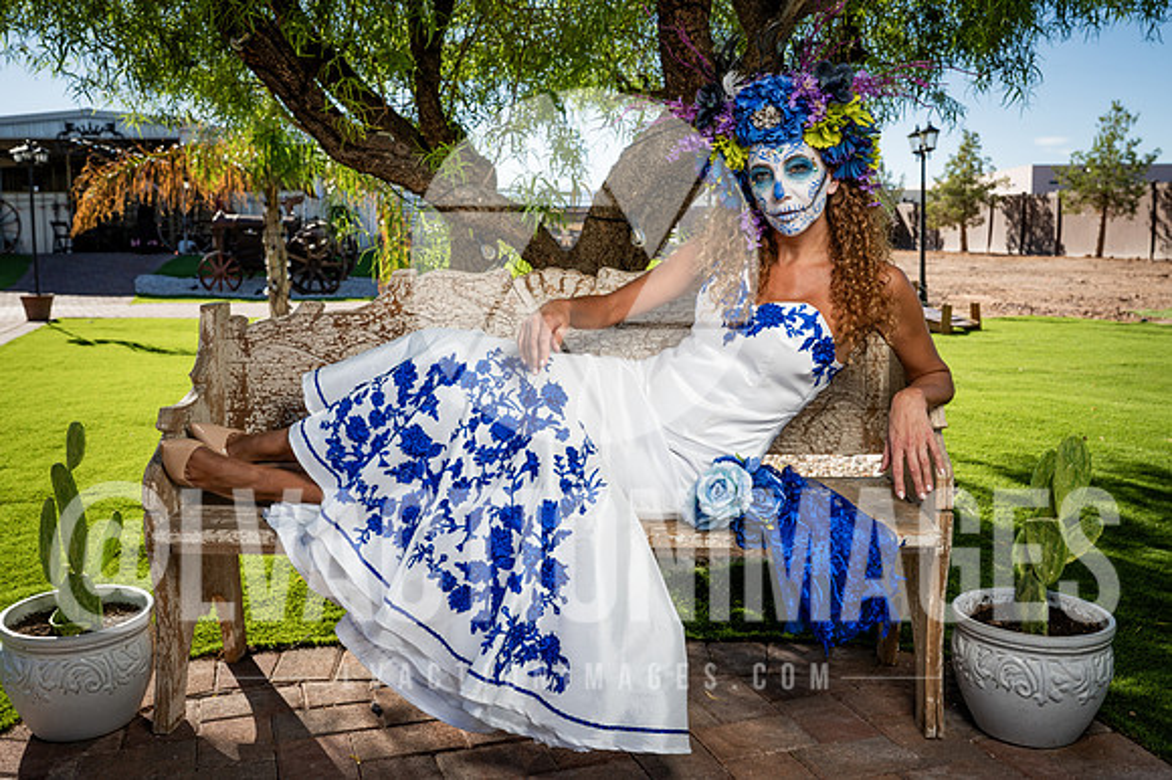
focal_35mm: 35
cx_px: 583
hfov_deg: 54.7
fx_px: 1132
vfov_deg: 38.0
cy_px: 355
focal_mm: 32
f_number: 7.1
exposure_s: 1/200
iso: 64
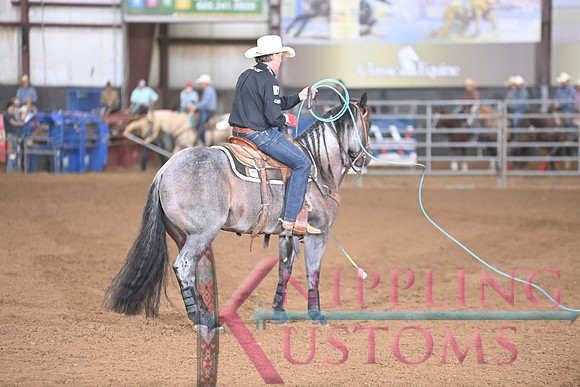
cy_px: 194
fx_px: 3223
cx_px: 290
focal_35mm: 200
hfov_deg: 10.3
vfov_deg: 6.9
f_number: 3.2
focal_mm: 200
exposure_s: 1/250
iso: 2500
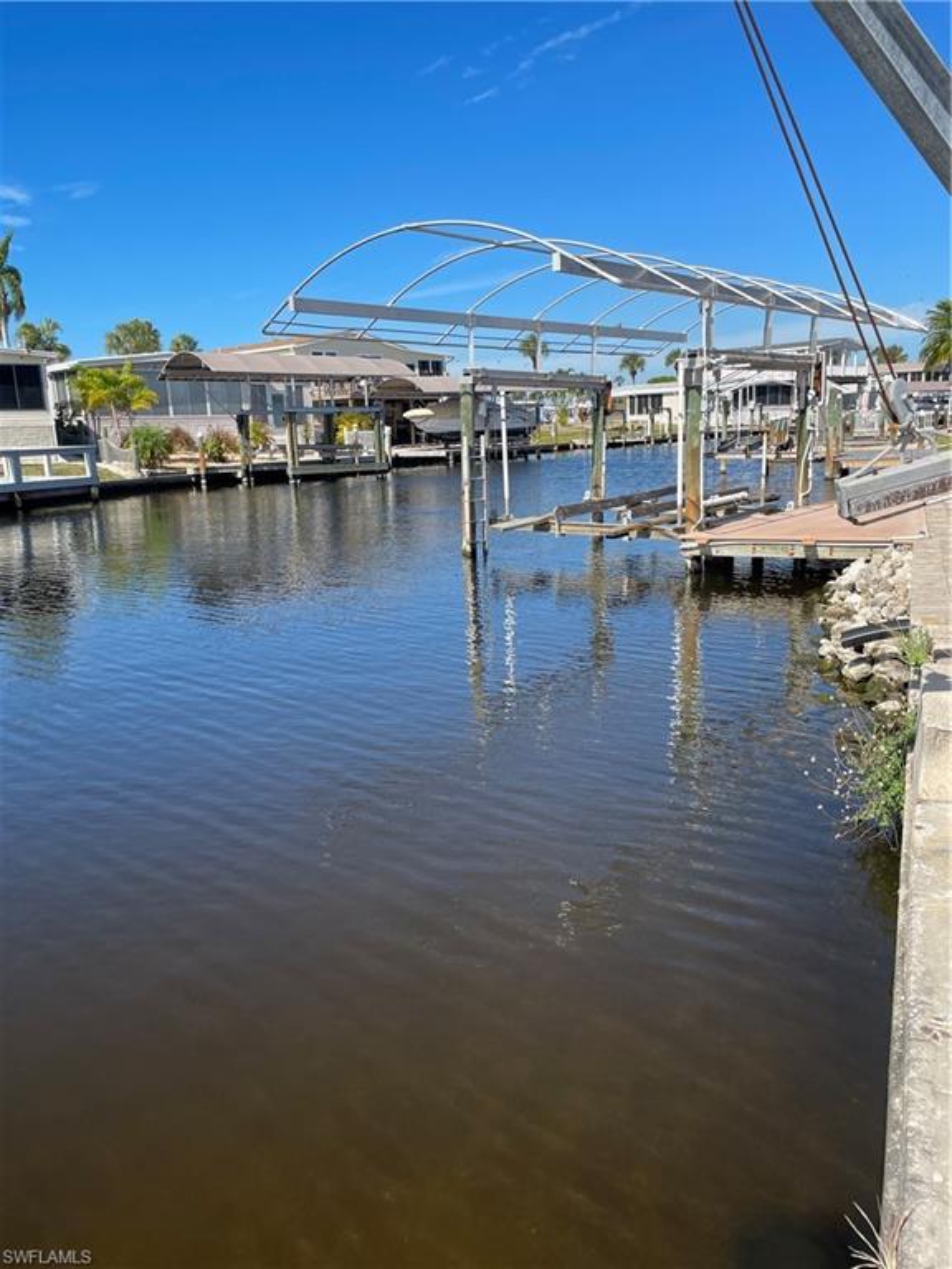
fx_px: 953
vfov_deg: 67.3
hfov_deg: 53.1
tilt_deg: -11.1
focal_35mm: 26
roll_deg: +0.9
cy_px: 634
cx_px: 476
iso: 32
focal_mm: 4.2
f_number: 1.6
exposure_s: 1/2959
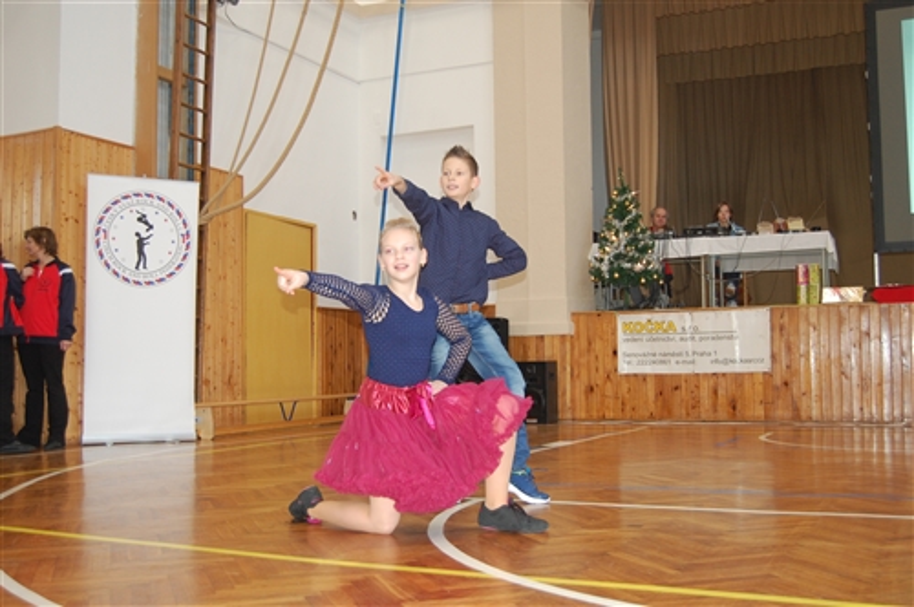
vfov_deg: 34.1
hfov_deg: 49.6
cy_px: 304
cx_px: 457
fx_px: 989
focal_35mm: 39
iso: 500
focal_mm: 26
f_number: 4
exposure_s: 1/60
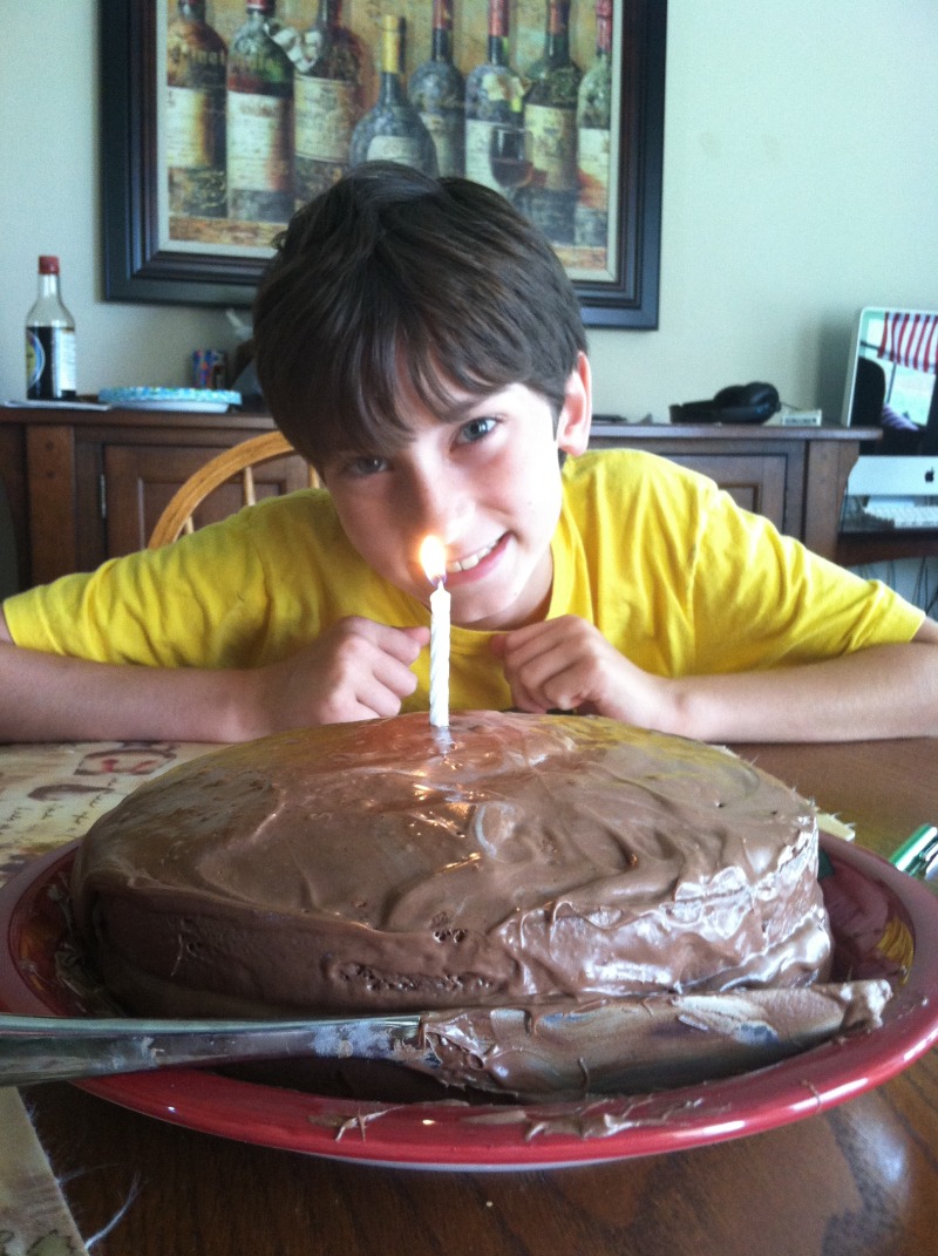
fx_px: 1268
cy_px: 628
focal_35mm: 35
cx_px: 469
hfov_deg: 40.6
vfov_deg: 52.7
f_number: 2.8
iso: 160
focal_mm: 3.85
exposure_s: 1/15
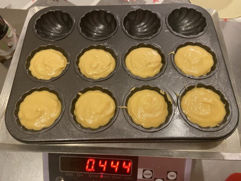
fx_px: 181
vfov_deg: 53.0
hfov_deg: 67.3
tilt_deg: -67.4
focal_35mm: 26
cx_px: 120
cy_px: 90
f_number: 1.8
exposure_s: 1/33
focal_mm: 4.25
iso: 400
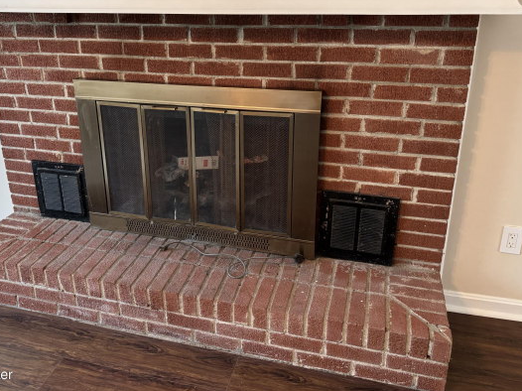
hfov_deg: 55.0
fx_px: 497
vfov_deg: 42.6
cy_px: 149
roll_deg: +1.4
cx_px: 213
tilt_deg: -20.1
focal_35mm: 33
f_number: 1.6
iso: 250
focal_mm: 5.96
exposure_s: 1/60
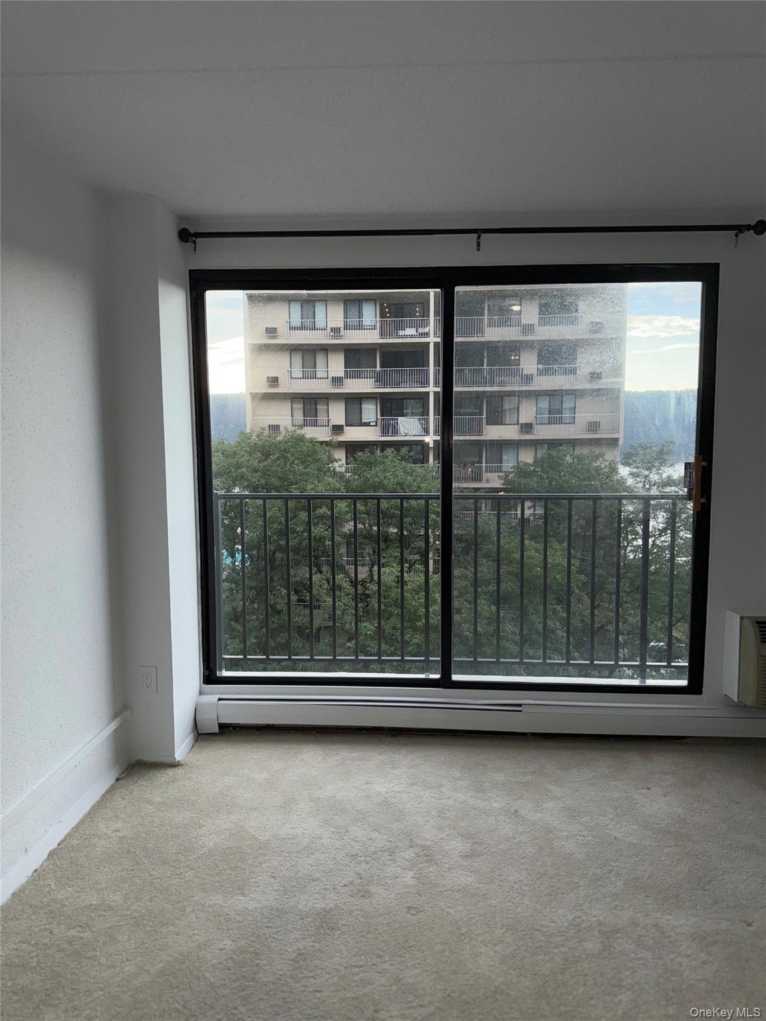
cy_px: 510
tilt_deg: -5.4
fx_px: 708
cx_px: 383
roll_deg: -0.6
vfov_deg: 71.6
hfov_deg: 56.8
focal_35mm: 24
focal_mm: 6.76
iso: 50
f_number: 1.78
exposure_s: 1/419
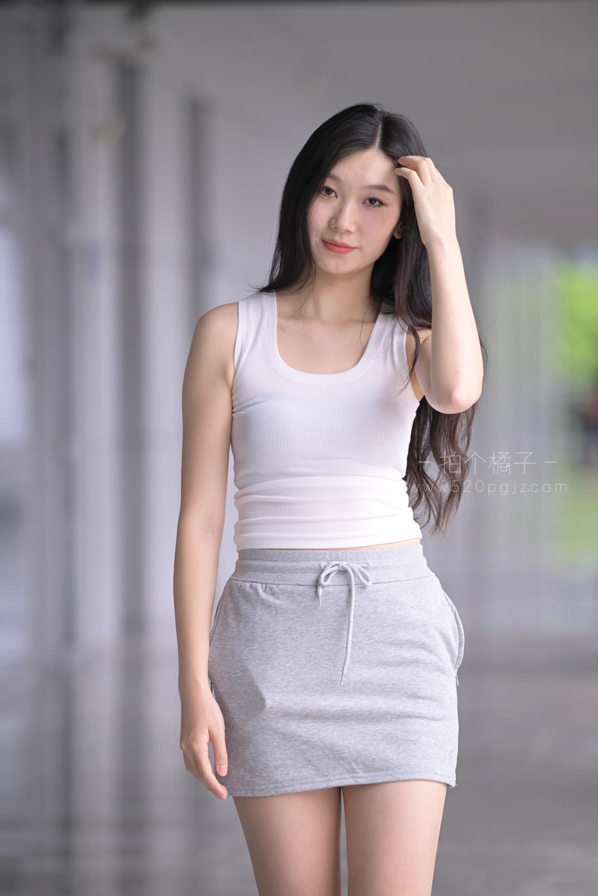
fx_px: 4858
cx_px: 299
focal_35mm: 195
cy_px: 448
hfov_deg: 7.0
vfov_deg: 10.5
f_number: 3.5
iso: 400
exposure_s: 1/200
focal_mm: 195
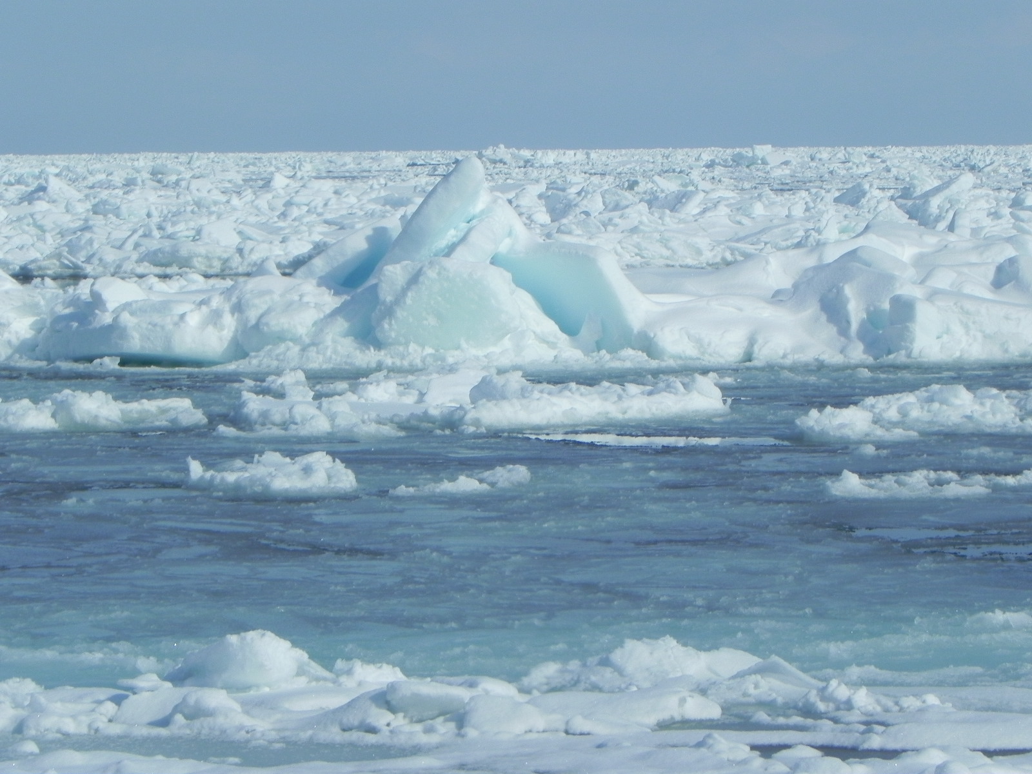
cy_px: 387
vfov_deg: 8.1
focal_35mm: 184
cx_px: 516
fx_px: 5486
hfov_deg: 10.7
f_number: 8
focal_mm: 32.7
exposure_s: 1/717
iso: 160
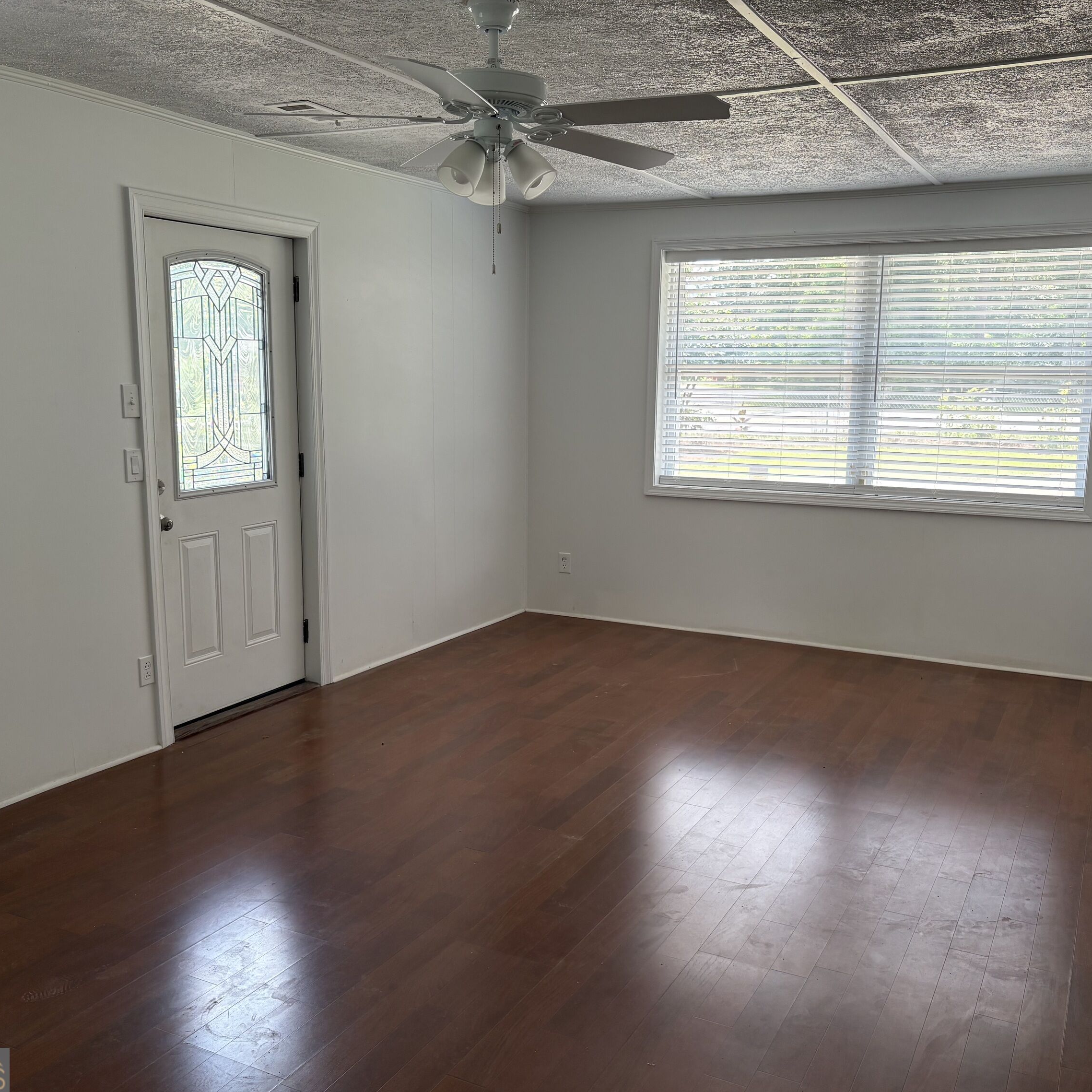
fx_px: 1106
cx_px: 581
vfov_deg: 52.5
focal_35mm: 31
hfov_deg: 52.5
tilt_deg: -9.8
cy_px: 551
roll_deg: +0.0
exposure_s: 1/215
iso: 64
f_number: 1.6
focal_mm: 5.96
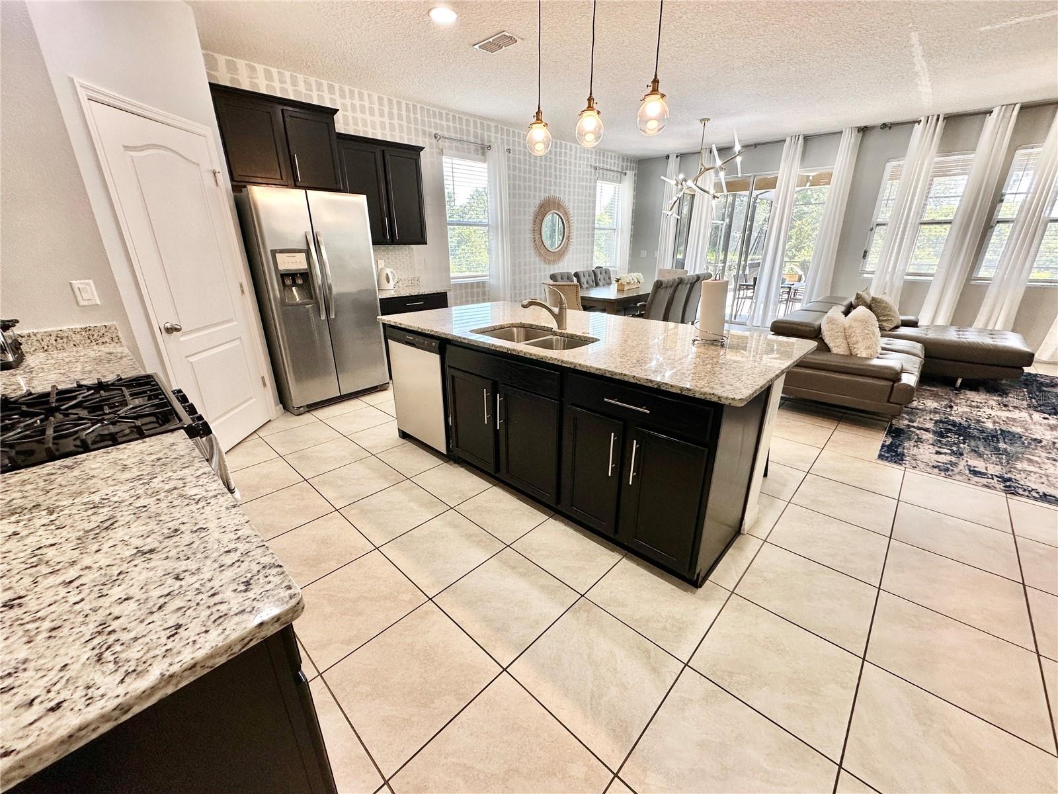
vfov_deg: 85.7
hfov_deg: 102.1
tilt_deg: -19.7
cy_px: 397
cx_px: 529
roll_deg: +0.0
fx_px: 428
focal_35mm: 14
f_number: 2.2
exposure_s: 1/120
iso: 80
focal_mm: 2.22
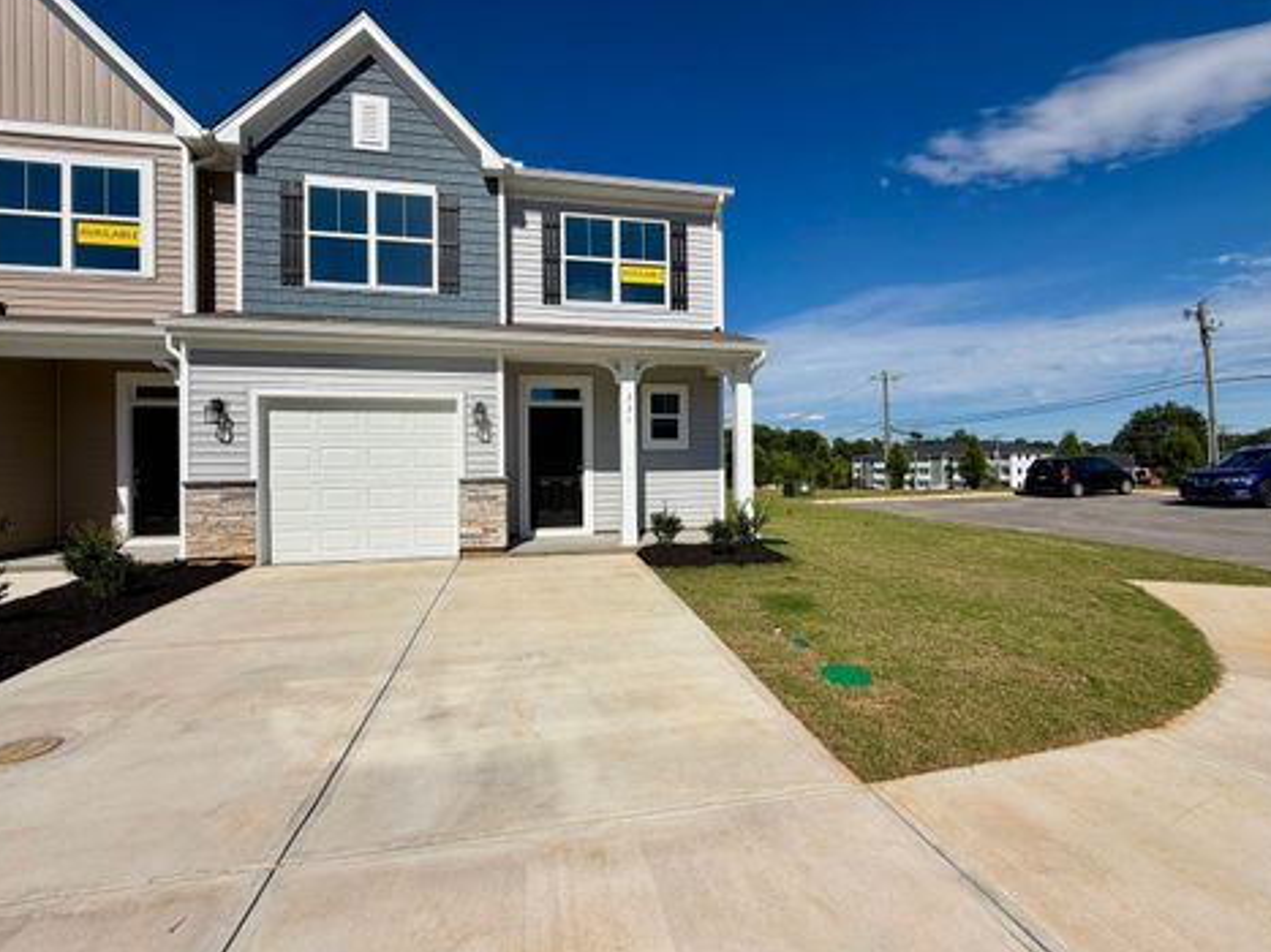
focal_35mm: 15
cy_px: 466
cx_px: 637
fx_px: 551
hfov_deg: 98.2
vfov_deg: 81.7
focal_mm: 2.22
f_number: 2.2
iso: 20
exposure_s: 1/1745
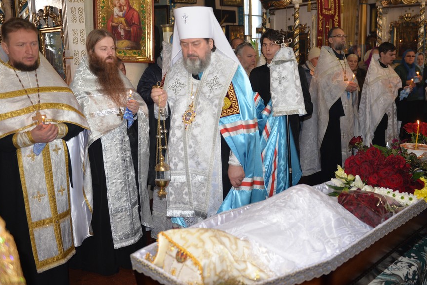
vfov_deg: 35.0
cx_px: 241
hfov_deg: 50.6
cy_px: 123
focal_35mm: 38
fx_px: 451
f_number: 2.8
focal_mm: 32
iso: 800
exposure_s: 1/100
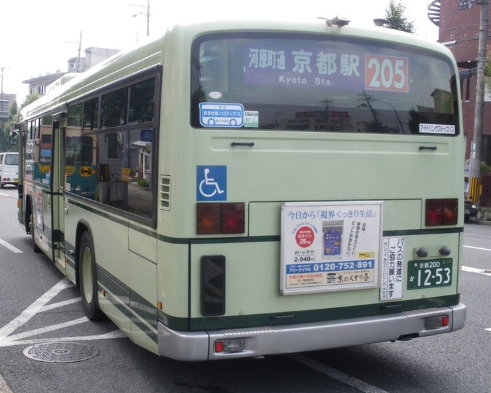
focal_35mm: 38
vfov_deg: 39.2
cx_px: 251
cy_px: 197
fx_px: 552
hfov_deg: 47.9
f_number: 5.4
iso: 200
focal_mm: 6.3
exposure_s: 1/250
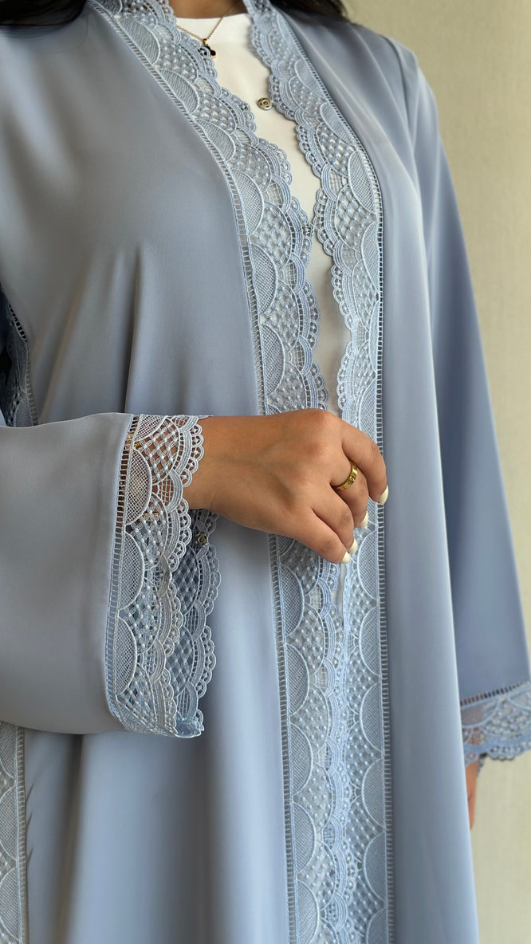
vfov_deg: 39.2
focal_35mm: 53
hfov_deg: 22.6
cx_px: 269
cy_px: 475
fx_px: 1327
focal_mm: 6.86
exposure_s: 1/1323
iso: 80
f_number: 1.78
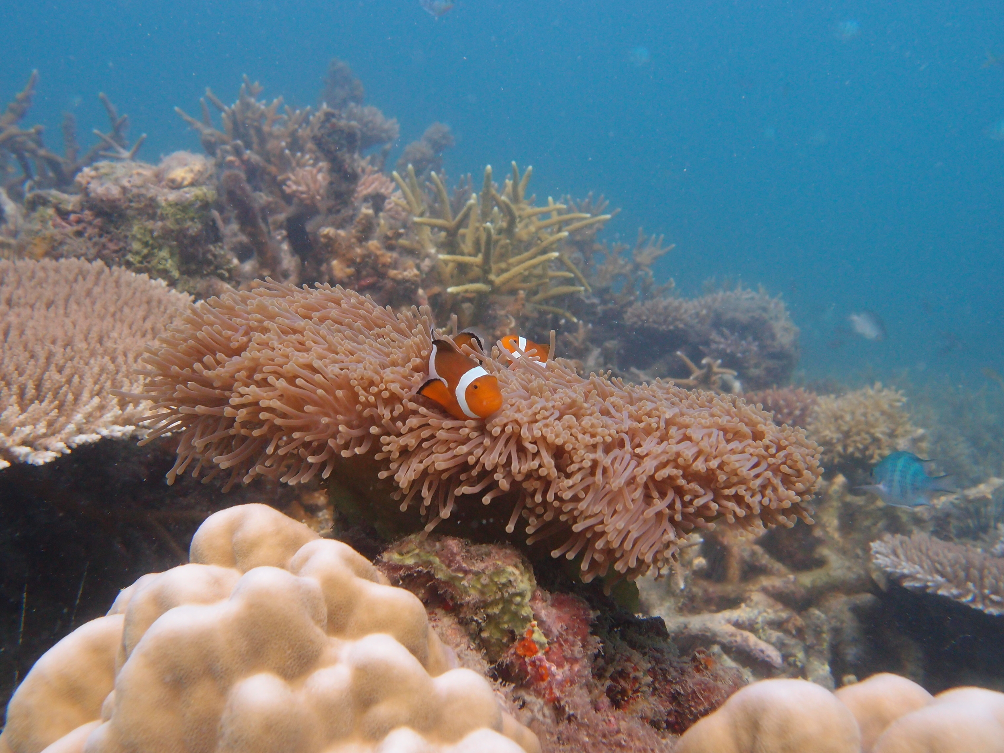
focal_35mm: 28
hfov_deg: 63.4
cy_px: 376
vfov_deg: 49.7
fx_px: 812
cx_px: 502
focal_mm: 6
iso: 200
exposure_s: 1/500
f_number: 3.2
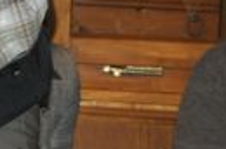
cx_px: -294
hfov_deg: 5.4
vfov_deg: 3.7
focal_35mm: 370
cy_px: -136
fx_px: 2317
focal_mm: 50
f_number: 4.8
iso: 800
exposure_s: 1/60
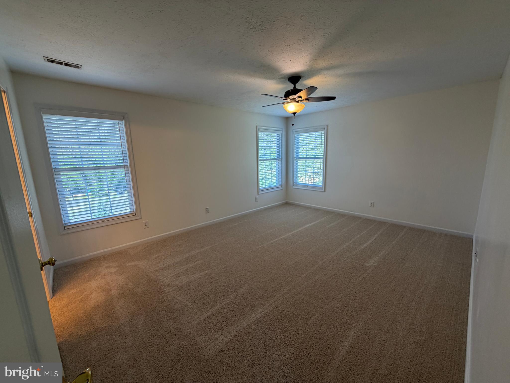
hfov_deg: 102.1
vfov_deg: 85.7
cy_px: 192
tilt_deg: -10.2
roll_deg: +1.2
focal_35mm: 14
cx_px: 255
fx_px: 206
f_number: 2.2
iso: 125
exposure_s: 1/120
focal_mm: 2.22
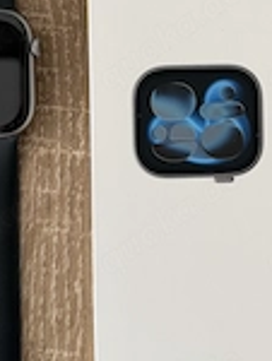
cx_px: 258
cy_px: 72
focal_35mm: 64
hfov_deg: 22.3
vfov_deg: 29.5
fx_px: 669
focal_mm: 6.76
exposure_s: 1/60
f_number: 1.78
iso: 320
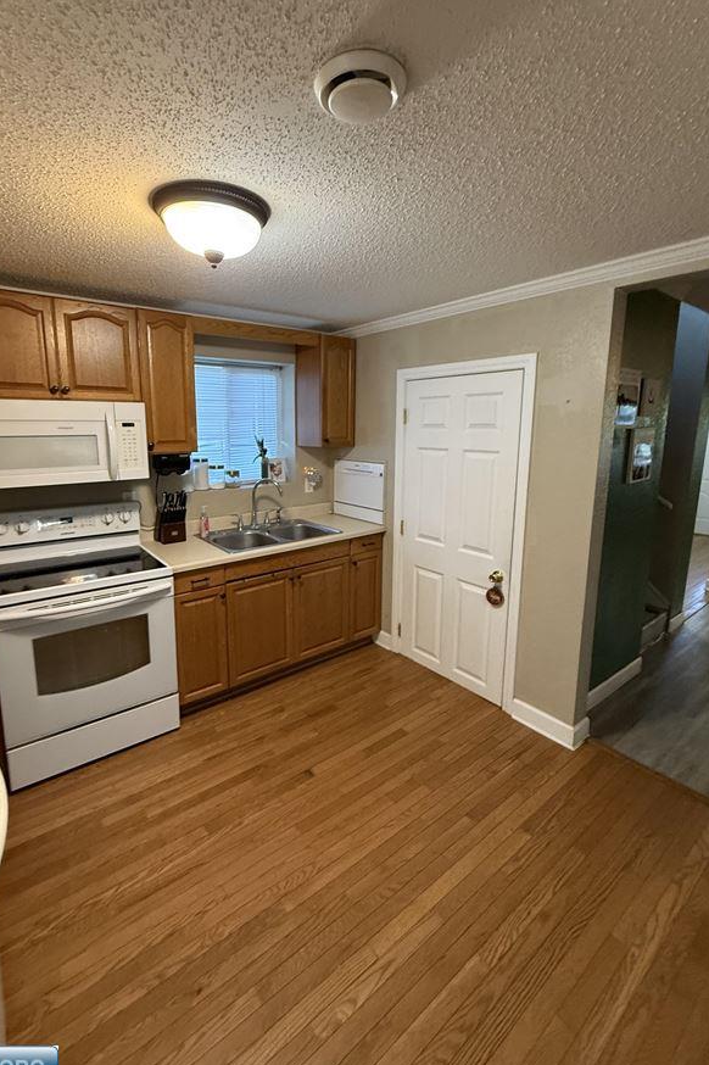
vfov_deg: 96.7
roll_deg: -2.8
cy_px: 506
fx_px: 473
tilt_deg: -5.4
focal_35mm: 16
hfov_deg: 73.6
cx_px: 331
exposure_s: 1/60
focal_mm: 2.22
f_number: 2.2
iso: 320
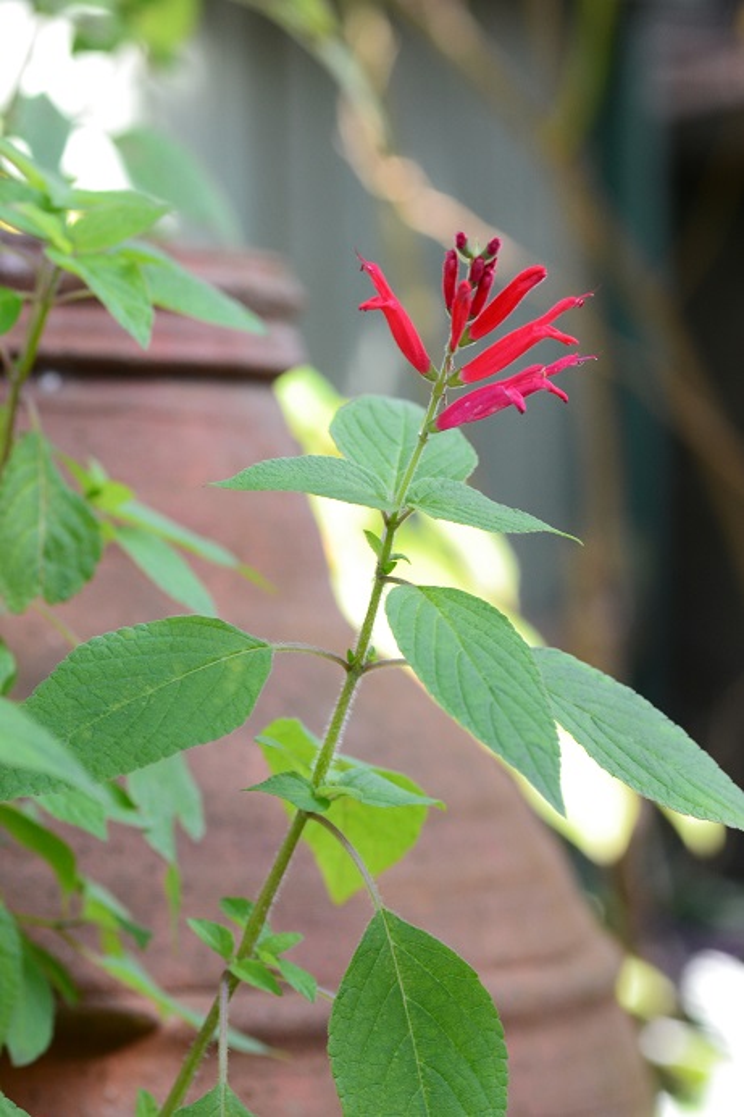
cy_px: 558
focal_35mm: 135
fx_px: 4187
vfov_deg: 15.2
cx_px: 372
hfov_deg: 10.2
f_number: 9
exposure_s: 1/125
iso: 640
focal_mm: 90
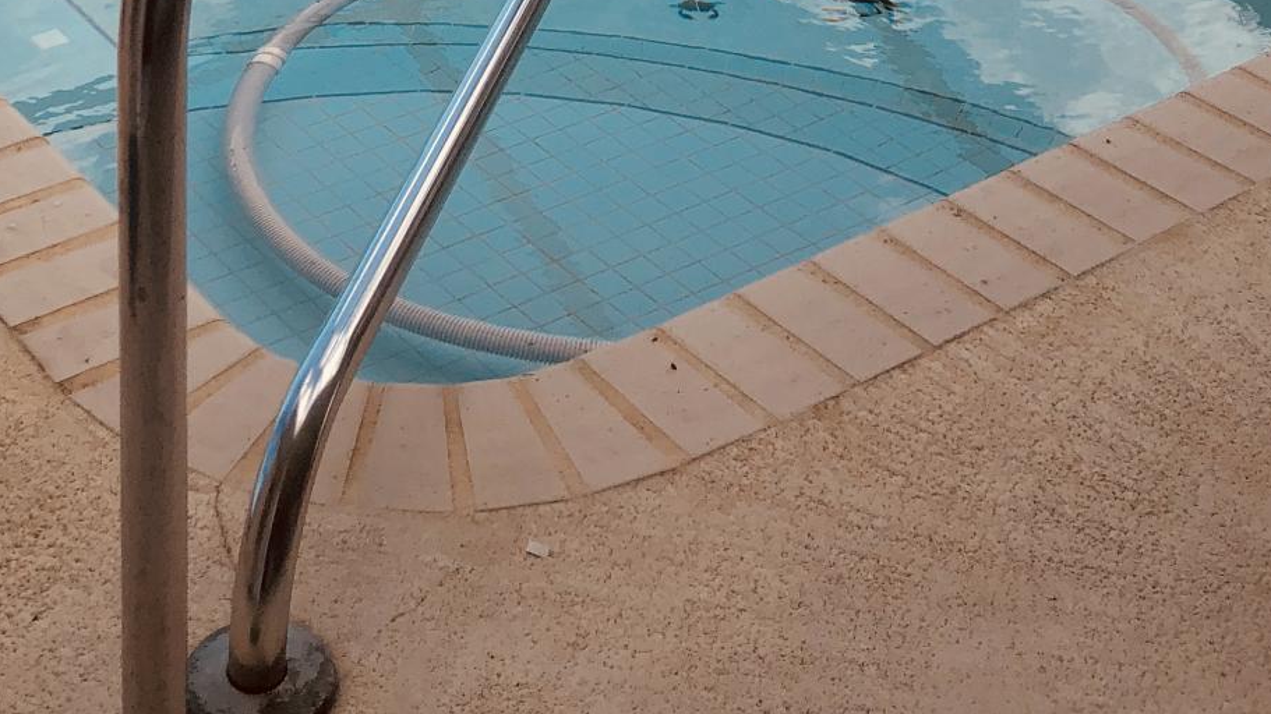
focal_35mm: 67
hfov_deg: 31.2
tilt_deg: -13.5
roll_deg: -0.7
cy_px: -566
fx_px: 2258
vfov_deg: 15.5
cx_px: 439
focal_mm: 3.99
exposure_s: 1/941
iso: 20
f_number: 1.8
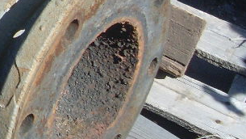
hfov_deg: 14.9
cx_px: -60
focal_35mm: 139
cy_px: -22
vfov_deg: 8.7
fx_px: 907
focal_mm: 6.3
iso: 80
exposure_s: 1/180
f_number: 7.7
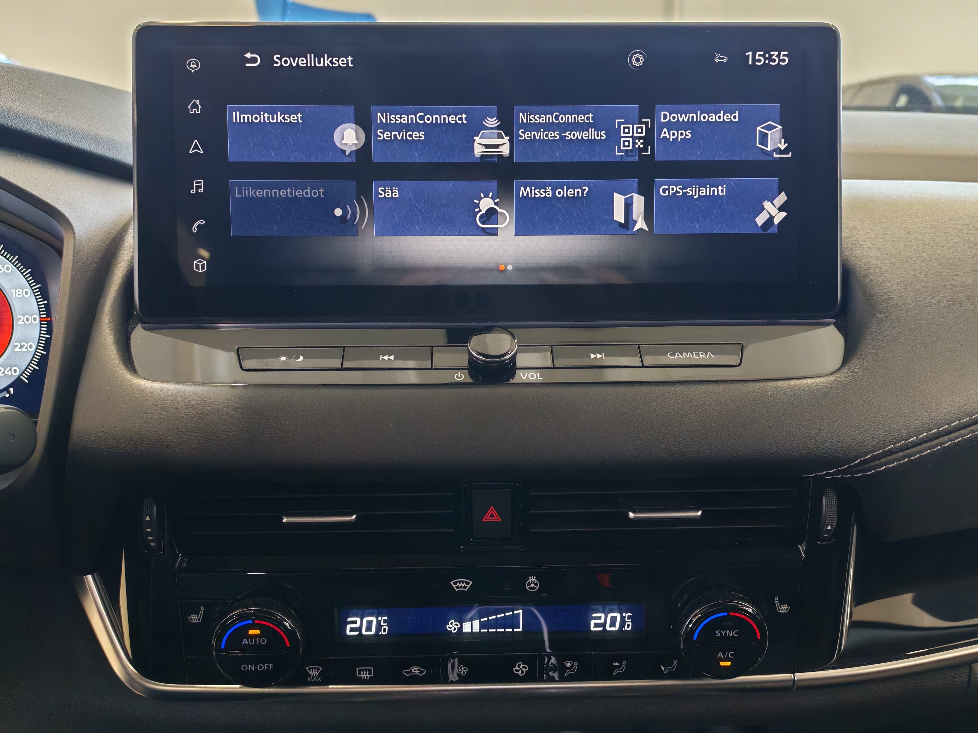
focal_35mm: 31
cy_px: 366
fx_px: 876
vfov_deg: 45.4
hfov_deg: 58.4
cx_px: 489
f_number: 1.9
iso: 786
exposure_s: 1/100
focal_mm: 6.12
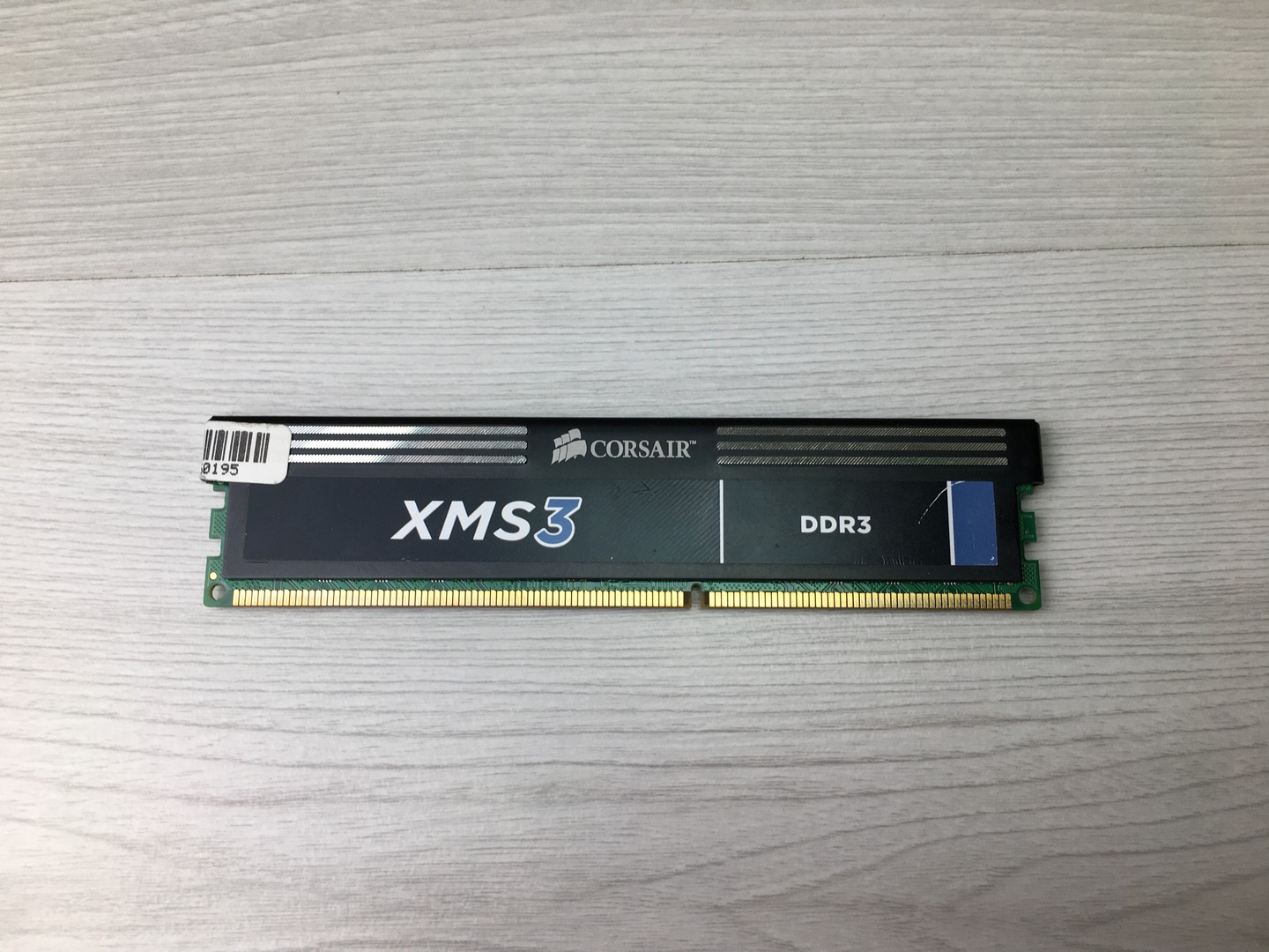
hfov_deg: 61.7
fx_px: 1063
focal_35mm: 29
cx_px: 634
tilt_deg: -76.7
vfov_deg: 48.2
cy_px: 476
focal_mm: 4.15
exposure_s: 1/100
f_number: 2.2
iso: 25
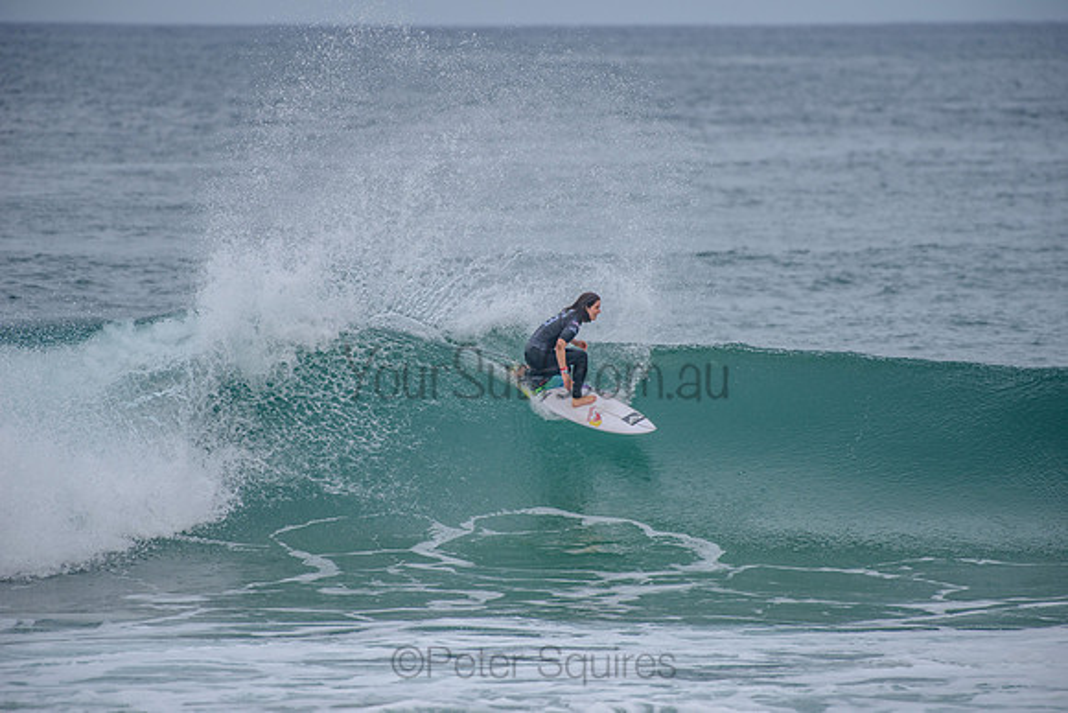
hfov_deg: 4.1
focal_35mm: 500
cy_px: 356
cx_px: 534
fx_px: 14836
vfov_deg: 2.8
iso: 280
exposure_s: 1/2000
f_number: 5.6
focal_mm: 500
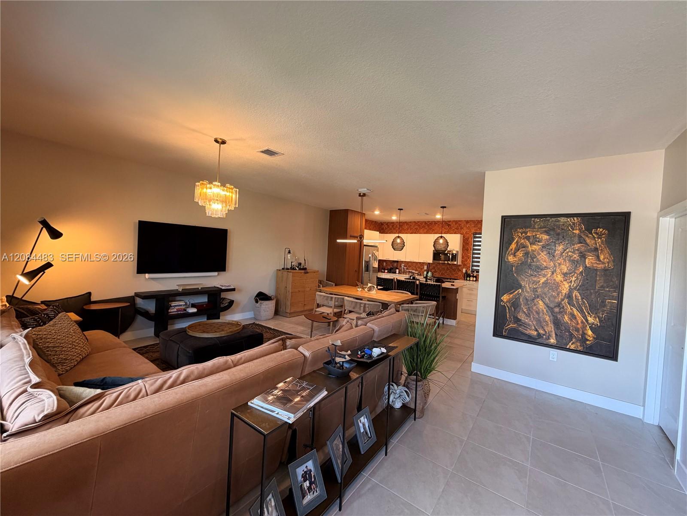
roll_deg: -3.6
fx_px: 278
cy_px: 258
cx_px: 344
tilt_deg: -1.6
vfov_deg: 85.7
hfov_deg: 102.1
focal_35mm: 14
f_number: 2.2
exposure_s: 1/60
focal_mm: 2.22
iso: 160
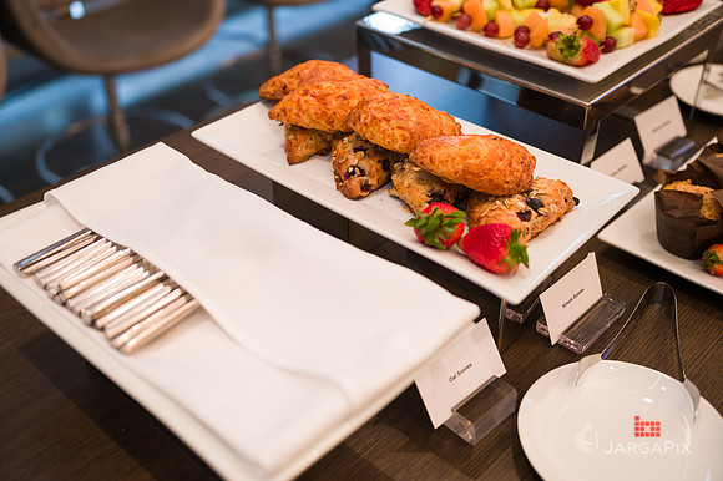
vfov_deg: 35.0
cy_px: 240
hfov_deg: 50.7
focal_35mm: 38
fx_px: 763
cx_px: 362
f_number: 3.2
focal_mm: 38
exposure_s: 1/200
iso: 400
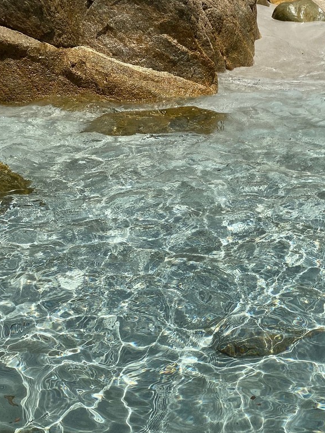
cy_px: 354
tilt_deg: -33.7
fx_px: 601
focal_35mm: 48
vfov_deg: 38.0
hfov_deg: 29.3
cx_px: 276
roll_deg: +1.4
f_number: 1.8
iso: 32
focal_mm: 4.25
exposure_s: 1/3984
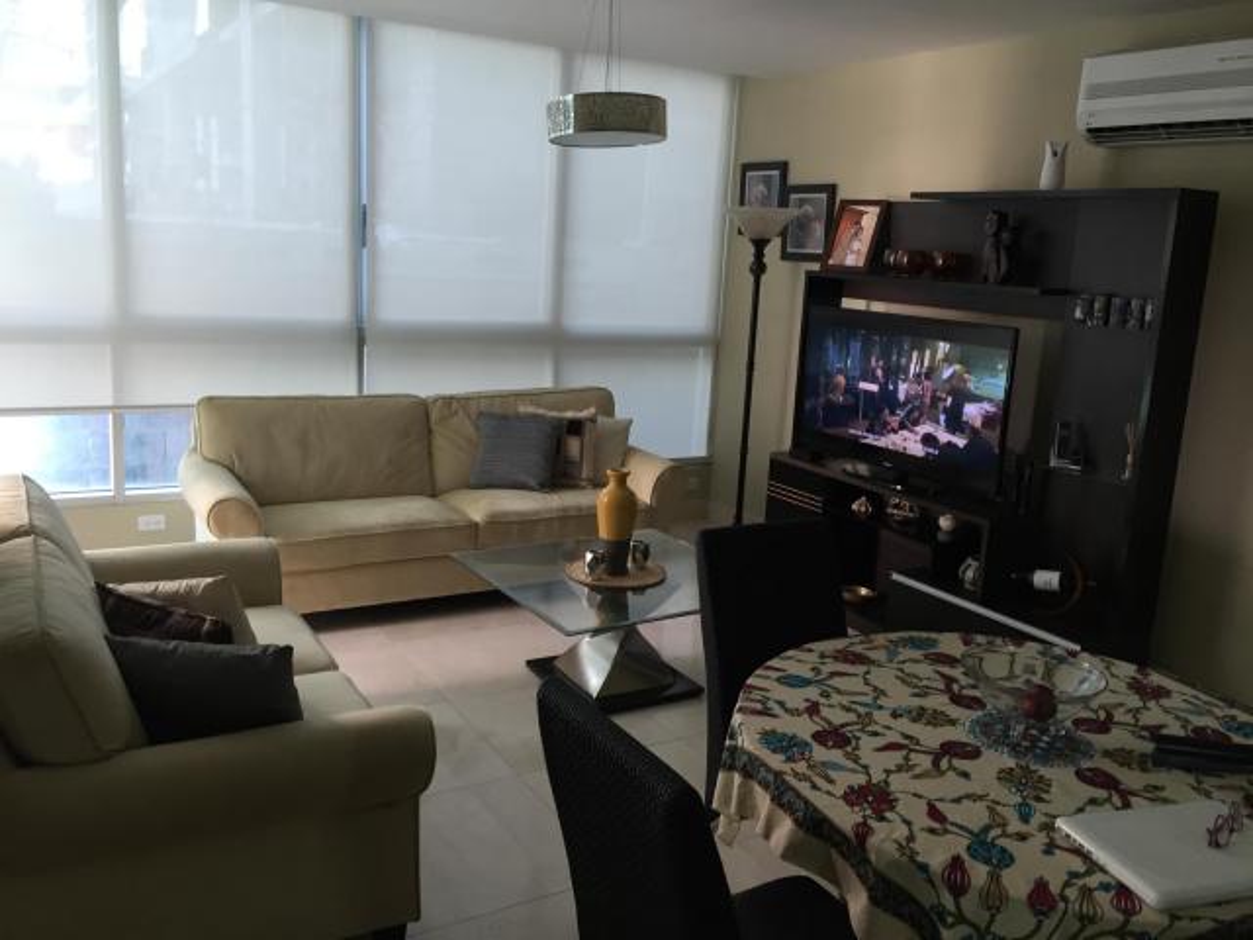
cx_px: 626
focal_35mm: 29
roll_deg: -4.0
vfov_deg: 48.2
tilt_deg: -11.8
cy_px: 470
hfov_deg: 61.7
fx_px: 1050
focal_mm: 4.15
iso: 64
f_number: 2.2
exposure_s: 1/30
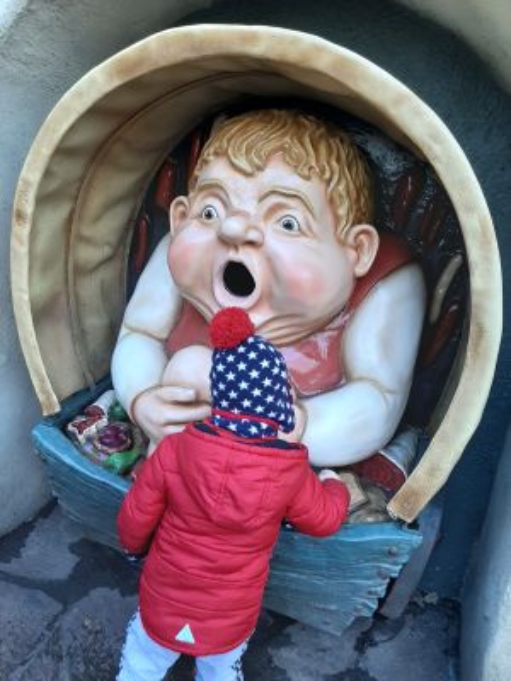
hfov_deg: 53.1
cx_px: 256
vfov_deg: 67.3
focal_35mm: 26
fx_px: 512
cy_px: 340
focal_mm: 3.93
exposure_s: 1/50
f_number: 1.7
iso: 50
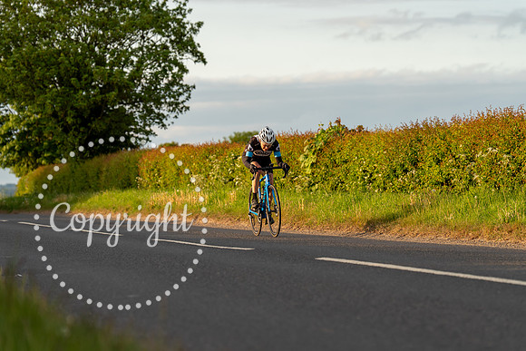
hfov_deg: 14.5
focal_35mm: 141
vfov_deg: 9.7
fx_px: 2061
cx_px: 263
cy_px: 176
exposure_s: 1/1000
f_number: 4
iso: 400
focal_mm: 141
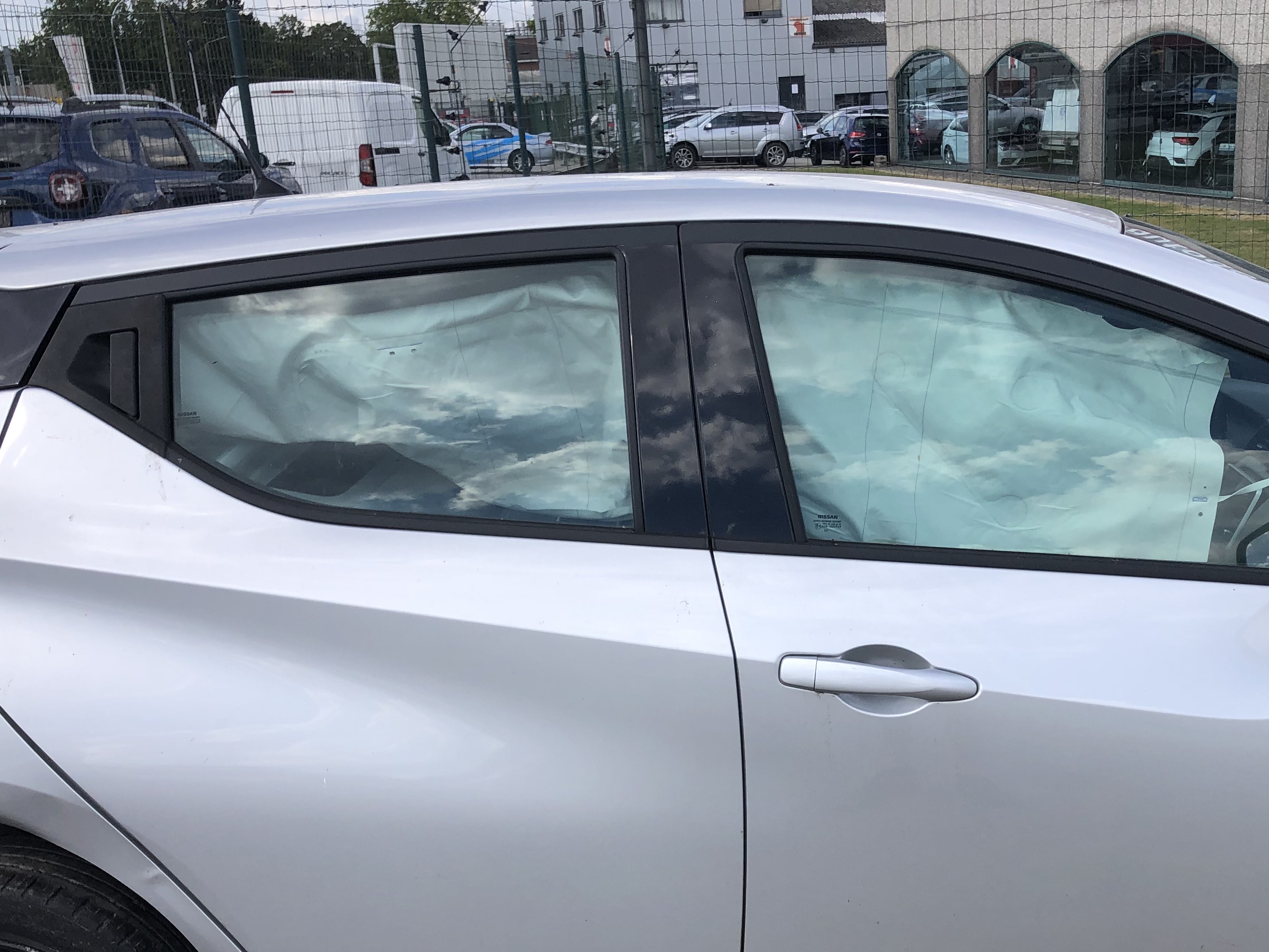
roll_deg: +3.2
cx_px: 786
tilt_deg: -20.2
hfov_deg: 43.5
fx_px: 1576
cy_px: 649
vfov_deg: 33.3
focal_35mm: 43
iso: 20
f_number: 1.8
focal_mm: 3.99
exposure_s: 1/1263
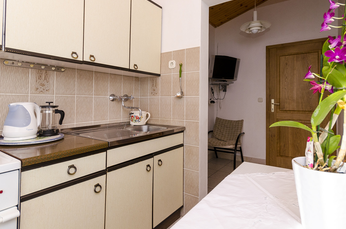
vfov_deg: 63.6
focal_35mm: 19
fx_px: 182
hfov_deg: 87.0
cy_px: 90
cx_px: 182
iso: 200
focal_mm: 10
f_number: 8
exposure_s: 1/200
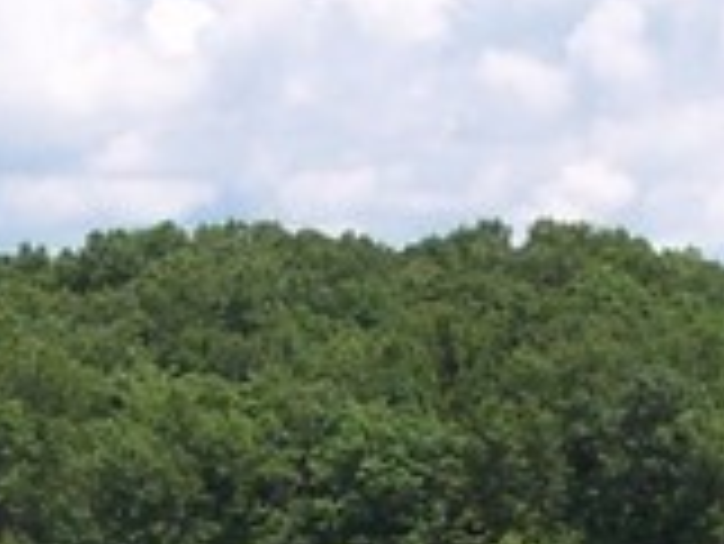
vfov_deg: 6.1
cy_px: 850
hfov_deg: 8.2
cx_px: 81
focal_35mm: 242
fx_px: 5065
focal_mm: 8
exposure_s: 1/700
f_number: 4.8
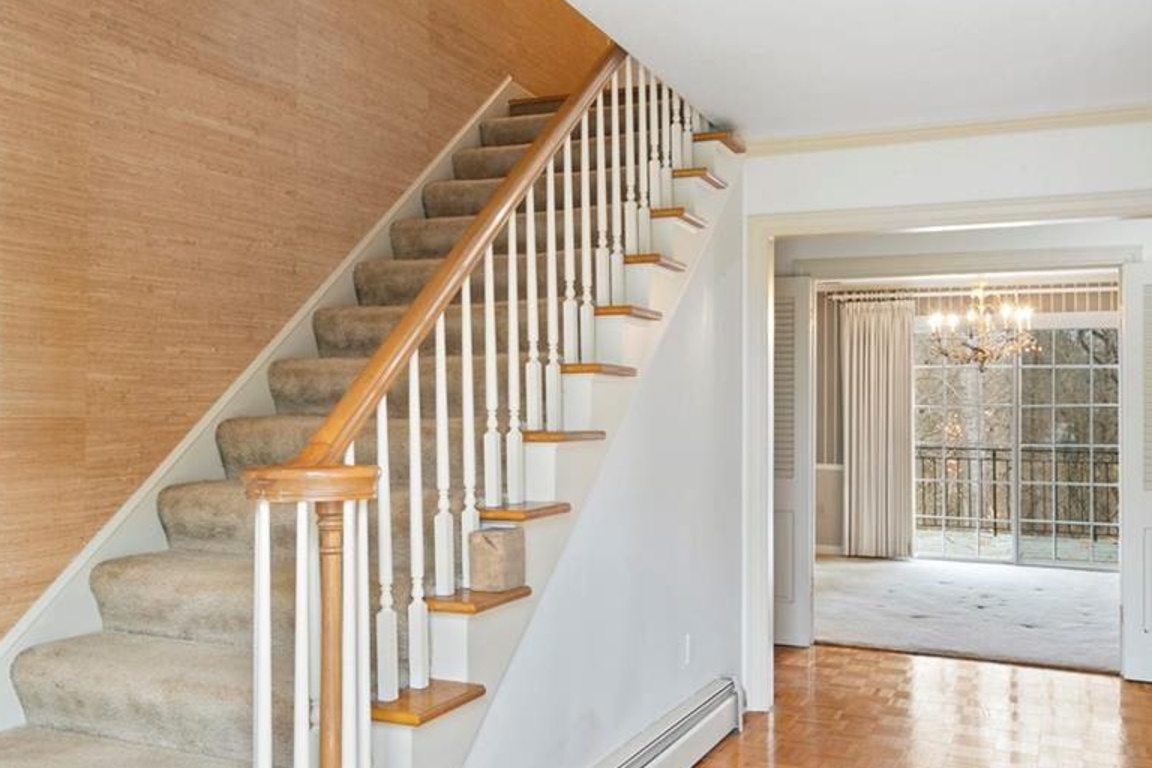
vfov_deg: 41.0
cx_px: 558
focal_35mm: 32
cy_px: 448
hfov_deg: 58.7
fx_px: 1024
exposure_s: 6
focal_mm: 16
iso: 250
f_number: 8
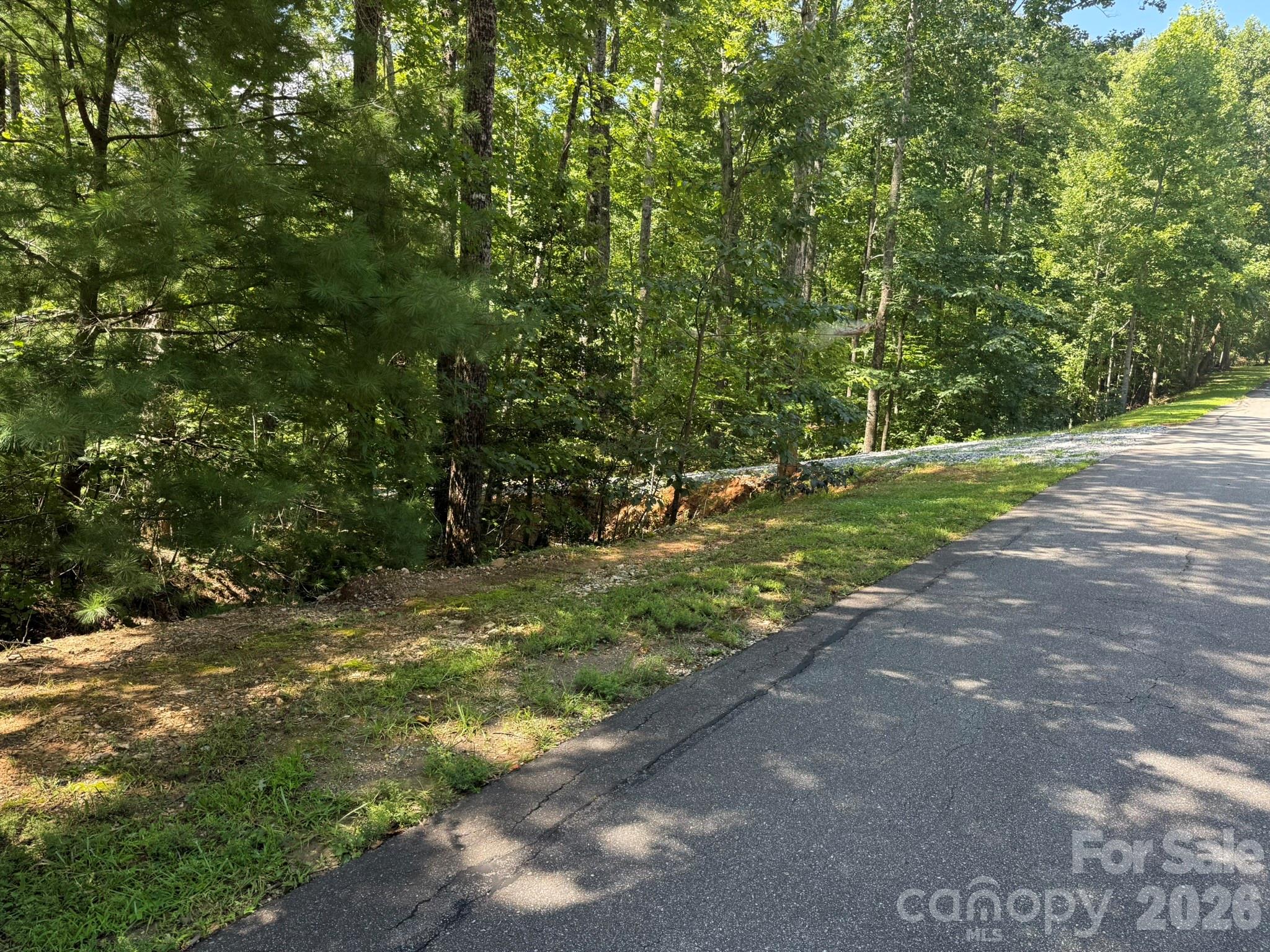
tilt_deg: -6.5
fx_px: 881
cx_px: 635
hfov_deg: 71.6
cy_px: 476
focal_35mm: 24
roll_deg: -3.8
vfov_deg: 56.8
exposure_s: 1/304
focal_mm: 6.76
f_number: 1.78
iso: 80
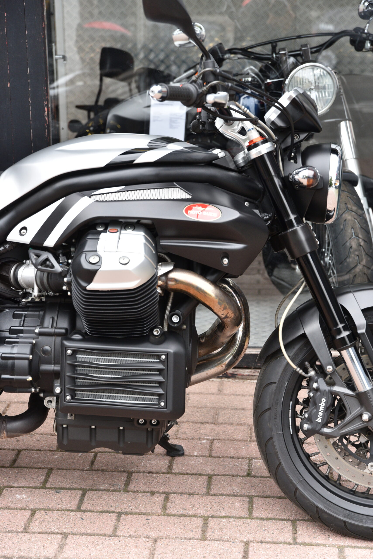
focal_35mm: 70
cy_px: 280
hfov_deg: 19.5
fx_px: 1087
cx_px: 186
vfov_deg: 28.8
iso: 1000
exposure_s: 1/320
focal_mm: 70
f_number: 4.5
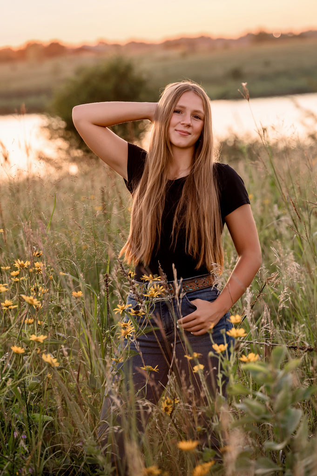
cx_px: 158
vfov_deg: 19.5
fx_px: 1389
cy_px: 238
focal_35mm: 105
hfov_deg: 13.0
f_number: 4
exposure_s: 1/200
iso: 250
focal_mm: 105
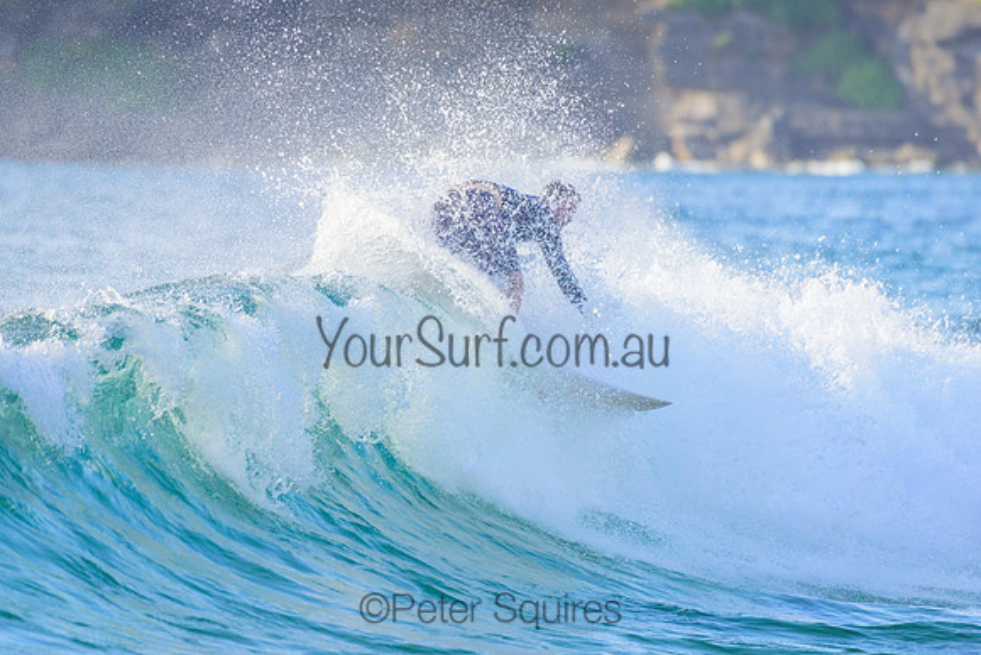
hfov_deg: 3.4
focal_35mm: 613
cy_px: 277
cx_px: 380
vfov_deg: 2.2
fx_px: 16711
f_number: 5.6
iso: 400
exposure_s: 1/2000
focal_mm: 500
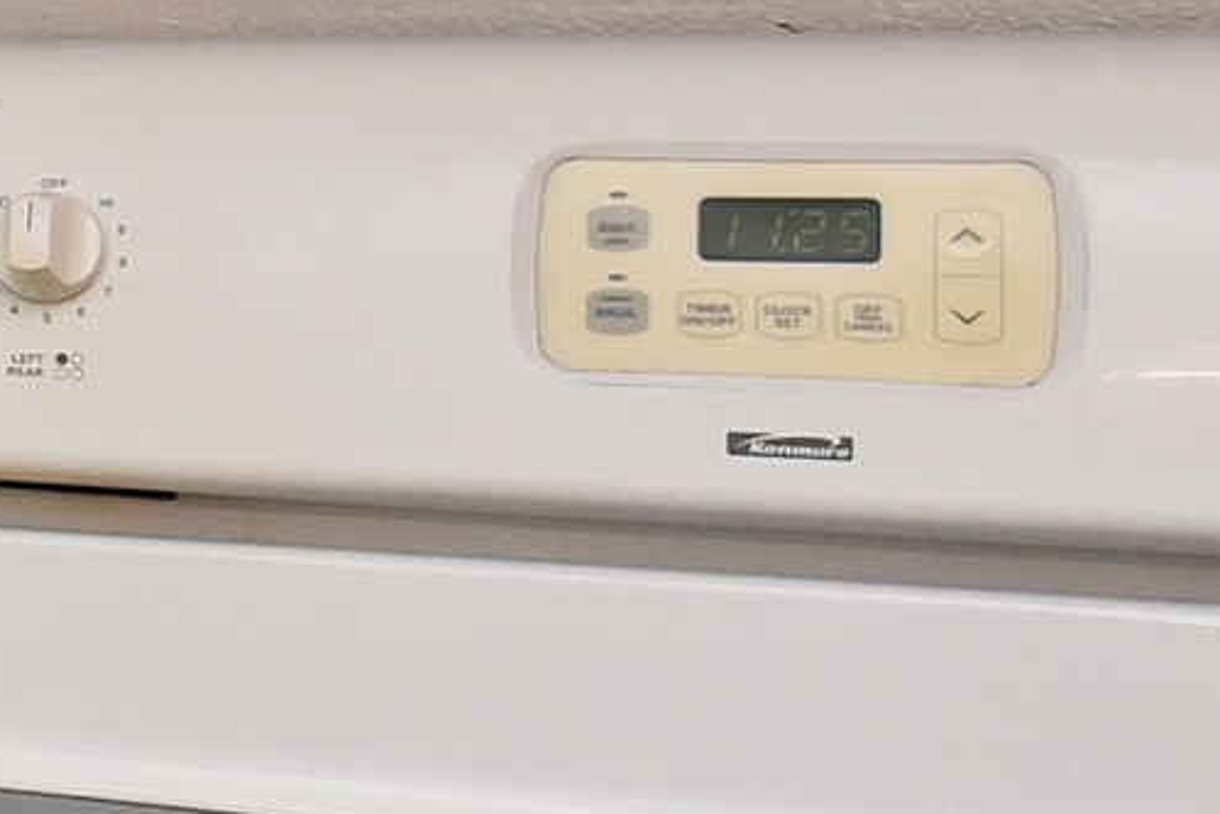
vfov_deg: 13.5
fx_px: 3424
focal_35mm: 101
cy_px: 154
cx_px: -1582
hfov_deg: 14.5
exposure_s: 1/60
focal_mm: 14
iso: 5000
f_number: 16
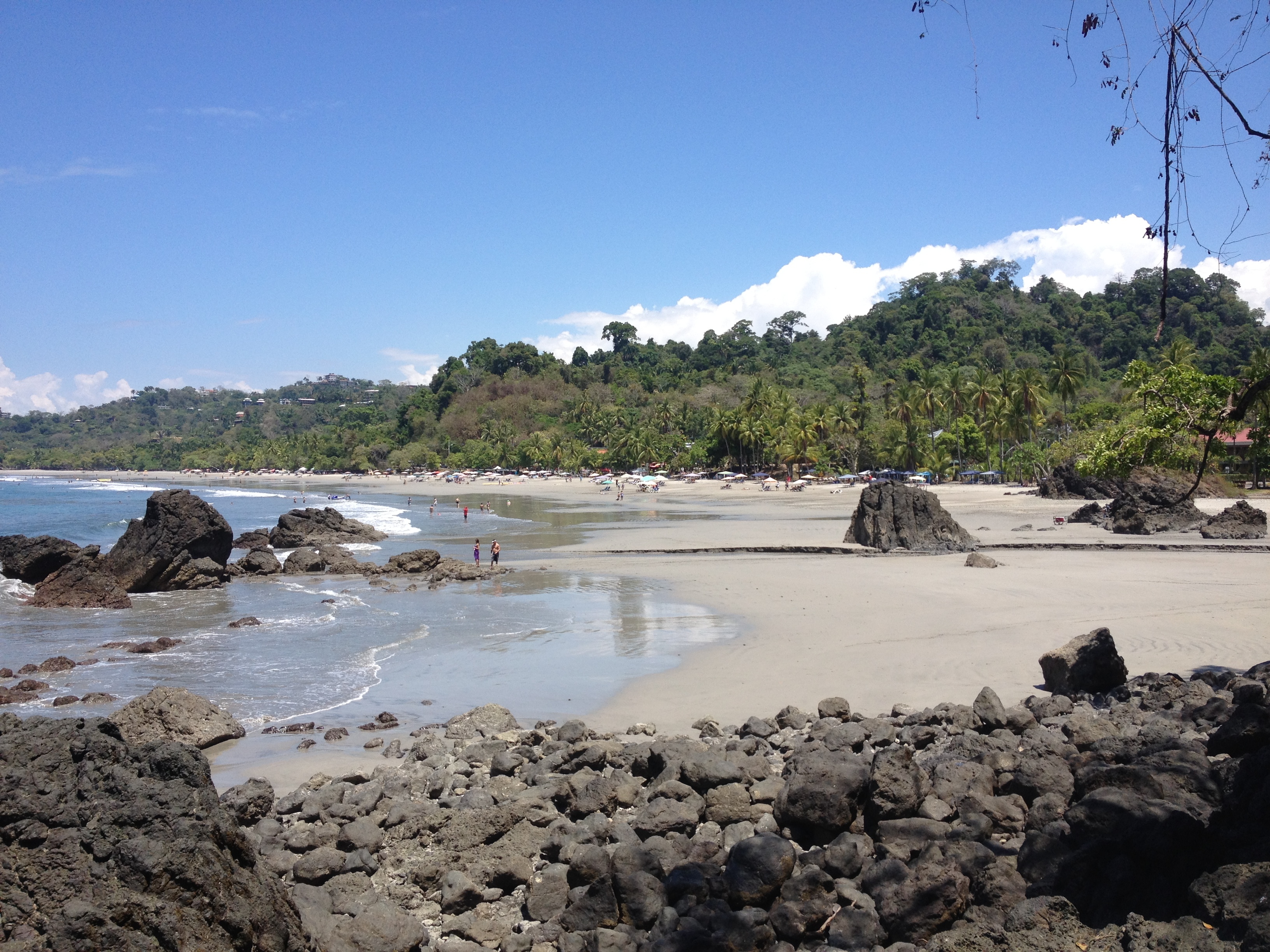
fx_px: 1284
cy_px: 476
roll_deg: +0.2
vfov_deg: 40.7
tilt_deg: -3.4
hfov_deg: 52.6
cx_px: 635
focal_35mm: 35
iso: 50
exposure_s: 1/1577
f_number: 2.4
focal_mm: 4.28
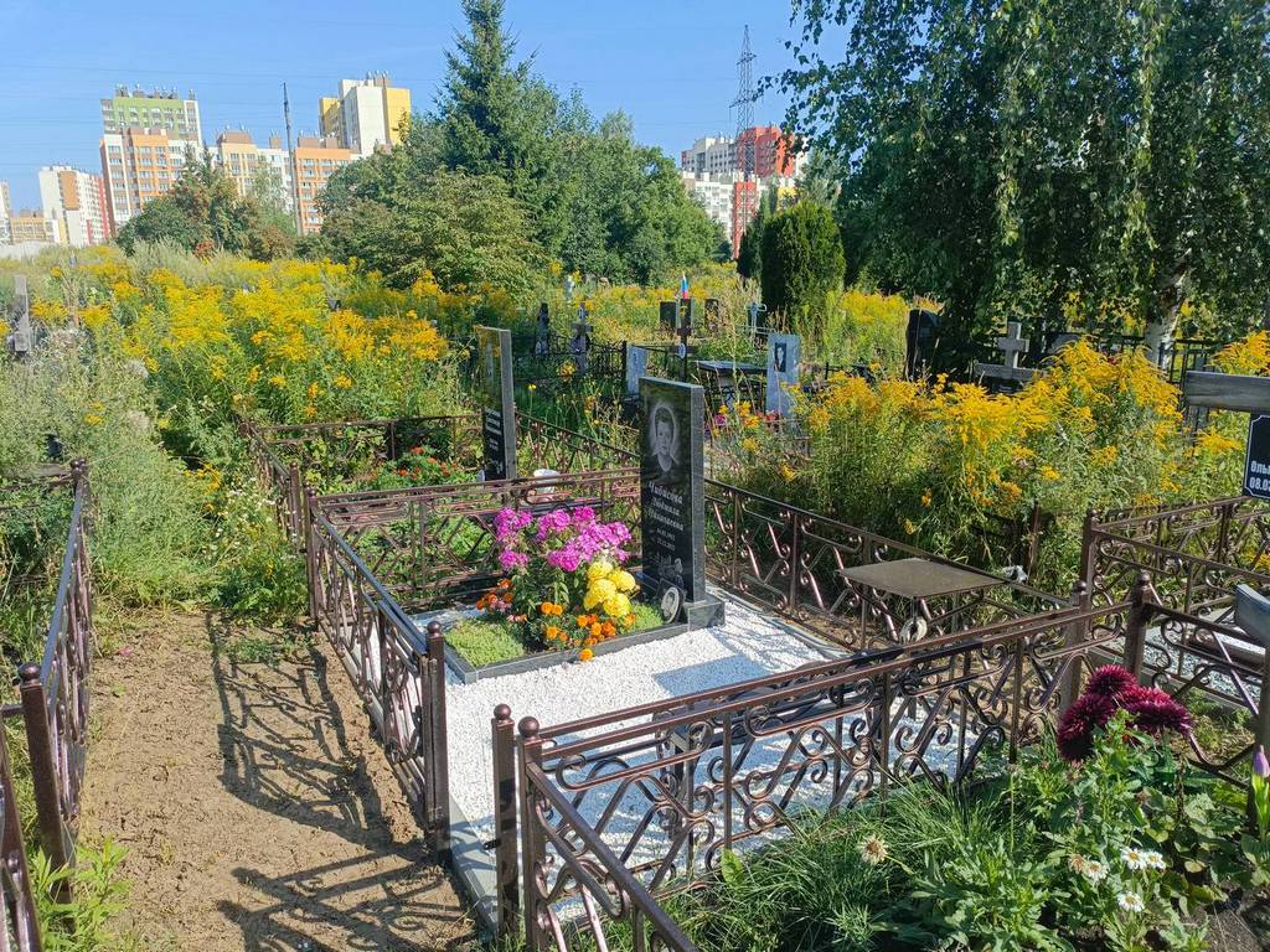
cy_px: 476
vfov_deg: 54.9
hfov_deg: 69.4
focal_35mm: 25
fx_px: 917
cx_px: 635
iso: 114
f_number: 1.69
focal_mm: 4.76
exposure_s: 1/1008
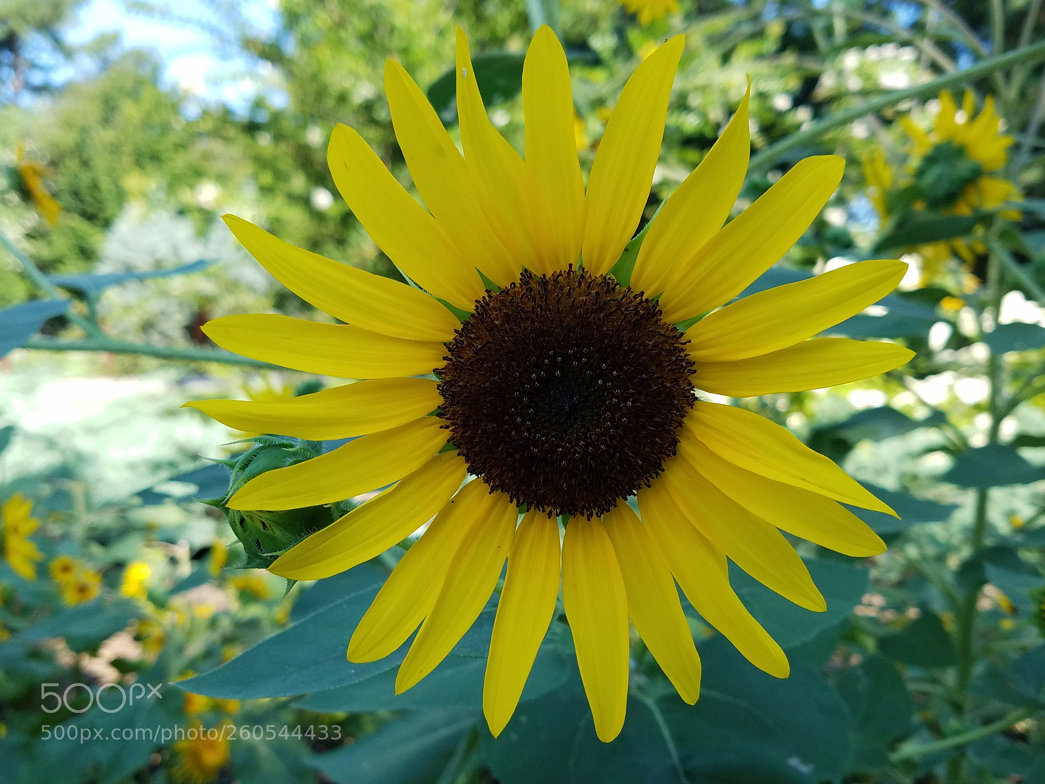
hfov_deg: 67.3
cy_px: 392
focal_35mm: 26
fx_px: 785
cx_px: 522
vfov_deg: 53.1
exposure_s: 1/530
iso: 50
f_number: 1.7
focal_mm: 4.2
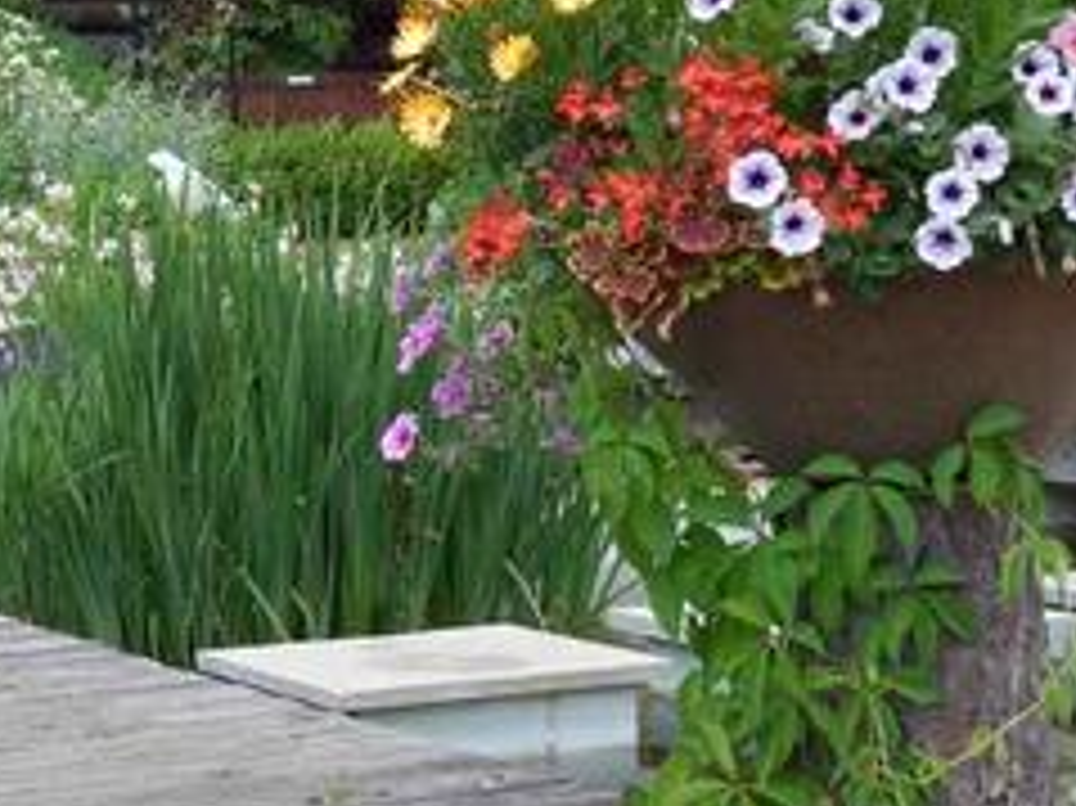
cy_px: 394
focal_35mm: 122
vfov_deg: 12.1
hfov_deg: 16.0
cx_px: 124
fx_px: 3790
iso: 125
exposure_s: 1/320
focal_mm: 7.7
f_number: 3.6
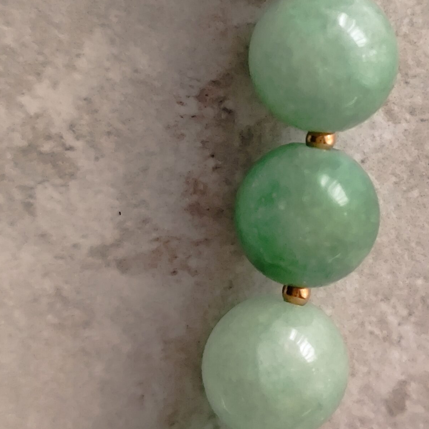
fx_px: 1220
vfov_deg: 19.9
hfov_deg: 19.8
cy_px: 153
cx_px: 323
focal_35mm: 87
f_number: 1.65
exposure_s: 1/25
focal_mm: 6.19
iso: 640
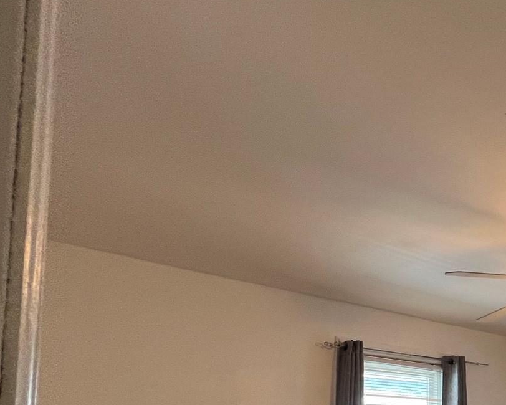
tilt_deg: +4.8
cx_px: 630
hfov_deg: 38.2
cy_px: 401
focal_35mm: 32
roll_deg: +2.6
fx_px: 479
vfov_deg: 40.4
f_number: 1.8
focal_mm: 1.57
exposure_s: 1/120
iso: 100
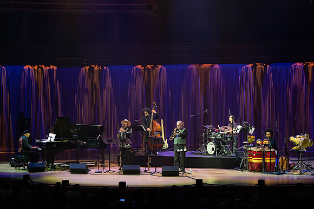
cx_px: 157
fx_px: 872
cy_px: 104
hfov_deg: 20.4
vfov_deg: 13.7
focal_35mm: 100
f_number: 5.6
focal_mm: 100
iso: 3200
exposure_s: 1/250
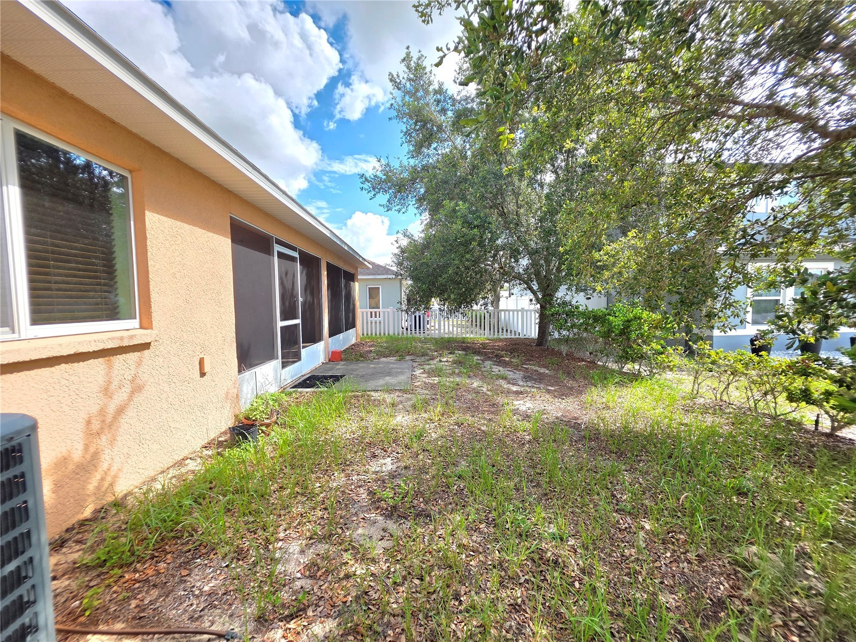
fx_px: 321
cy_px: 321
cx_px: 428
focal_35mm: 13
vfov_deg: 89.9
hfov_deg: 106.2
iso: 40
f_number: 1.9
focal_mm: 2.2
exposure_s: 1/667
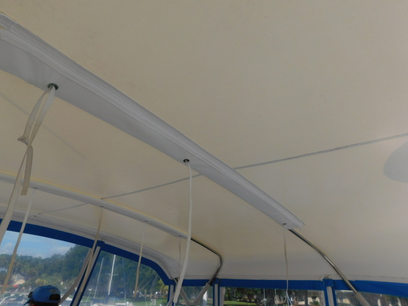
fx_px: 283
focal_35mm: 24
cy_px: 156
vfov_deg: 56.8
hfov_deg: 71.6
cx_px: 205
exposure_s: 1/800
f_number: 6
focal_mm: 4
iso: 125
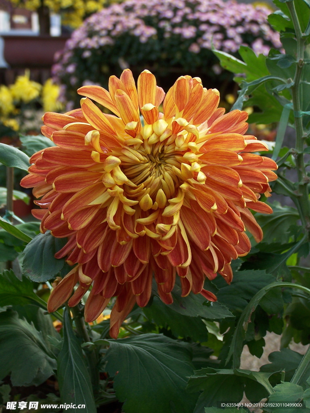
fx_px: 824
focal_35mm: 69
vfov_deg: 28.2
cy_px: 206
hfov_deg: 21.3
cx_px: 155
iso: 80
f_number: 3.2
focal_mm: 11.5
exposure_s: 1/160
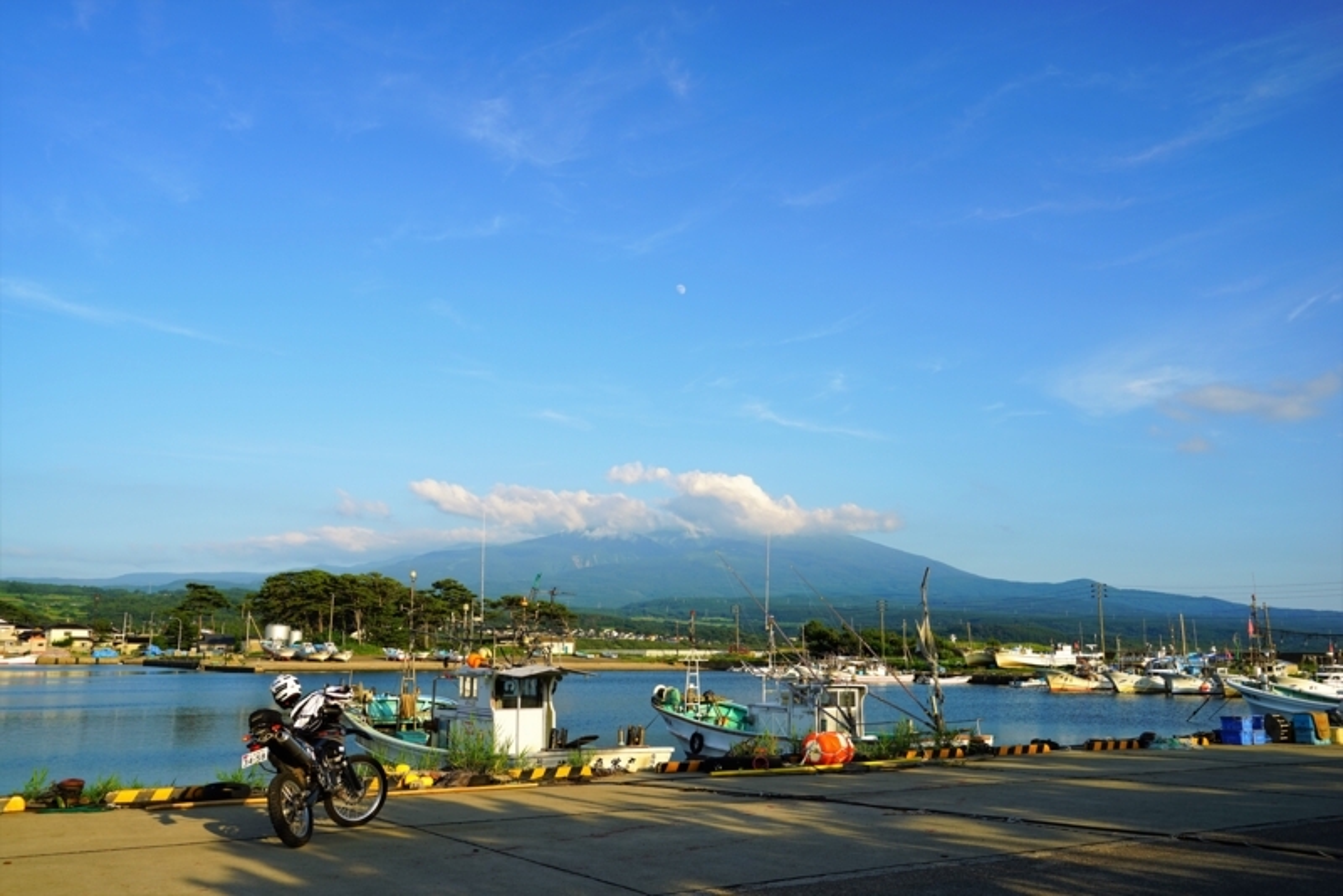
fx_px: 1120
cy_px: 448
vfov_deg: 43.6
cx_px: 672
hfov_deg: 61.9
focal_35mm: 30
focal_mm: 30
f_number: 8
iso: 100
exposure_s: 1/100
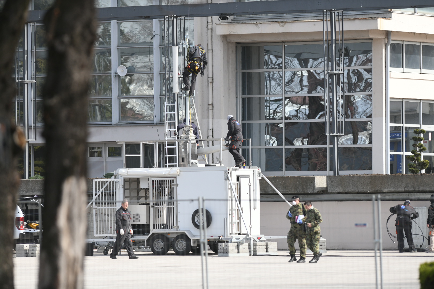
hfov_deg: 6.9
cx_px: 217
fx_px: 3616
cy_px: 144
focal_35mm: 300
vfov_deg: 4.6
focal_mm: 300
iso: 1000
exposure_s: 1/8000
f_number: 4
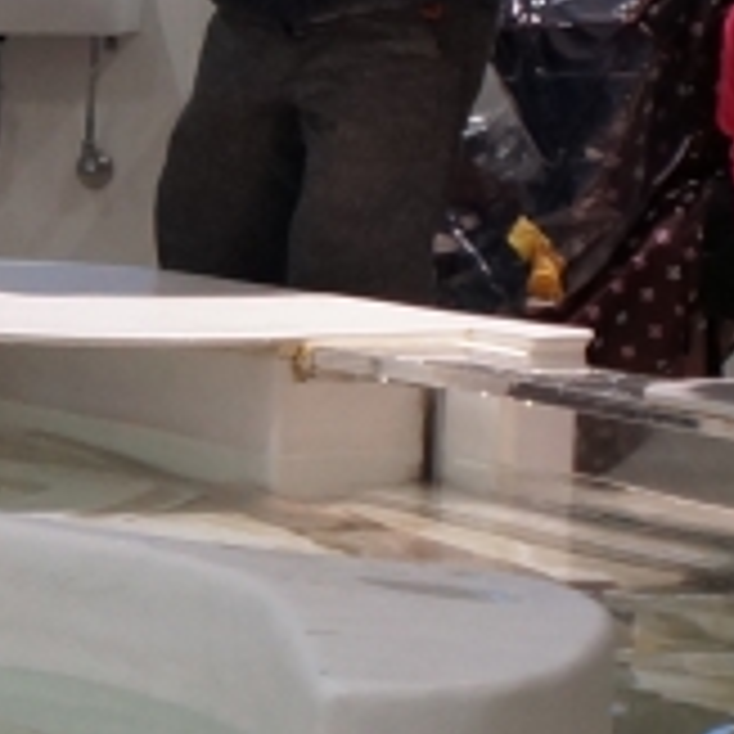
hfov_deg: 7.1
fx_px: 5614
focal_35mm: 234
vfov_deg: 7.5
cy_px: 428
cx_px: -968
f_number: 4
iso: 800
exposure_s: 1/160
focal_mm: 30
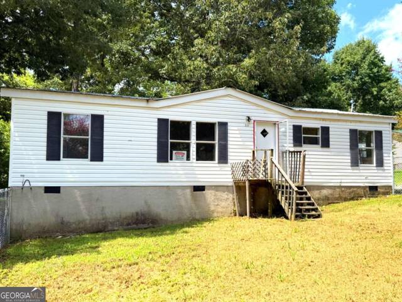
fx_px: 383
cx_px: 201
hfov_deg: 55.4
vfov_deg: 42.9
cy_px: 151
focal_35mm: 33
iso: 80
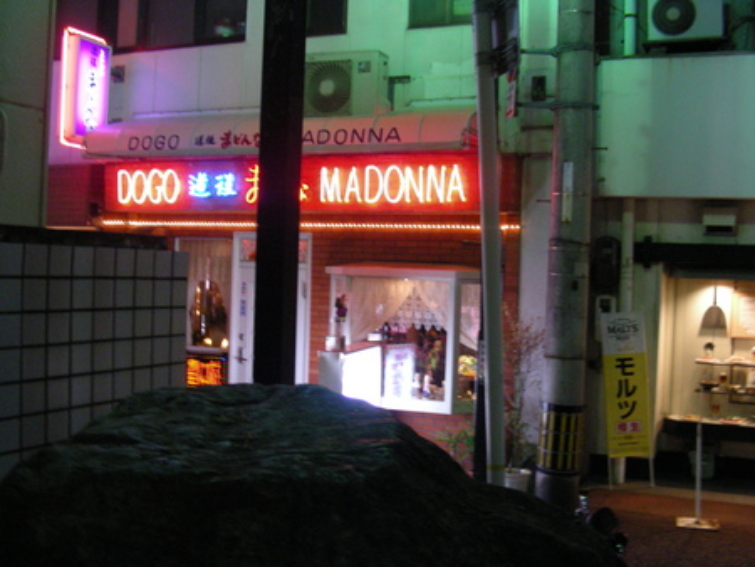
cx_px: 378
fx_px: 895
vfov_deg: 35.2
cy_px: 284
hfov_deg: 45.8
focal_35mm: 41
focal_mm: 6.8
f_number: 3.5
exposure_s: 1/8
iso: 250
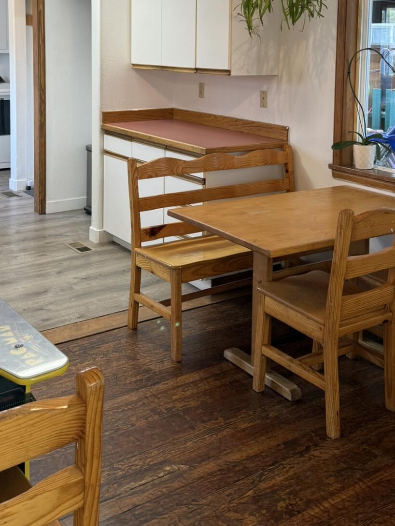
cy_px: 107
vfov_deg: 41.2
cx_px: 199
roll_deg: -1.7
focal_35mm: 44
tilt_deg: -6.1
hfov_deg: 32.9
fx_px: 670
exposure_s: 1/60
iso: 125
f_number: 1.78
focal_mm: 6.76
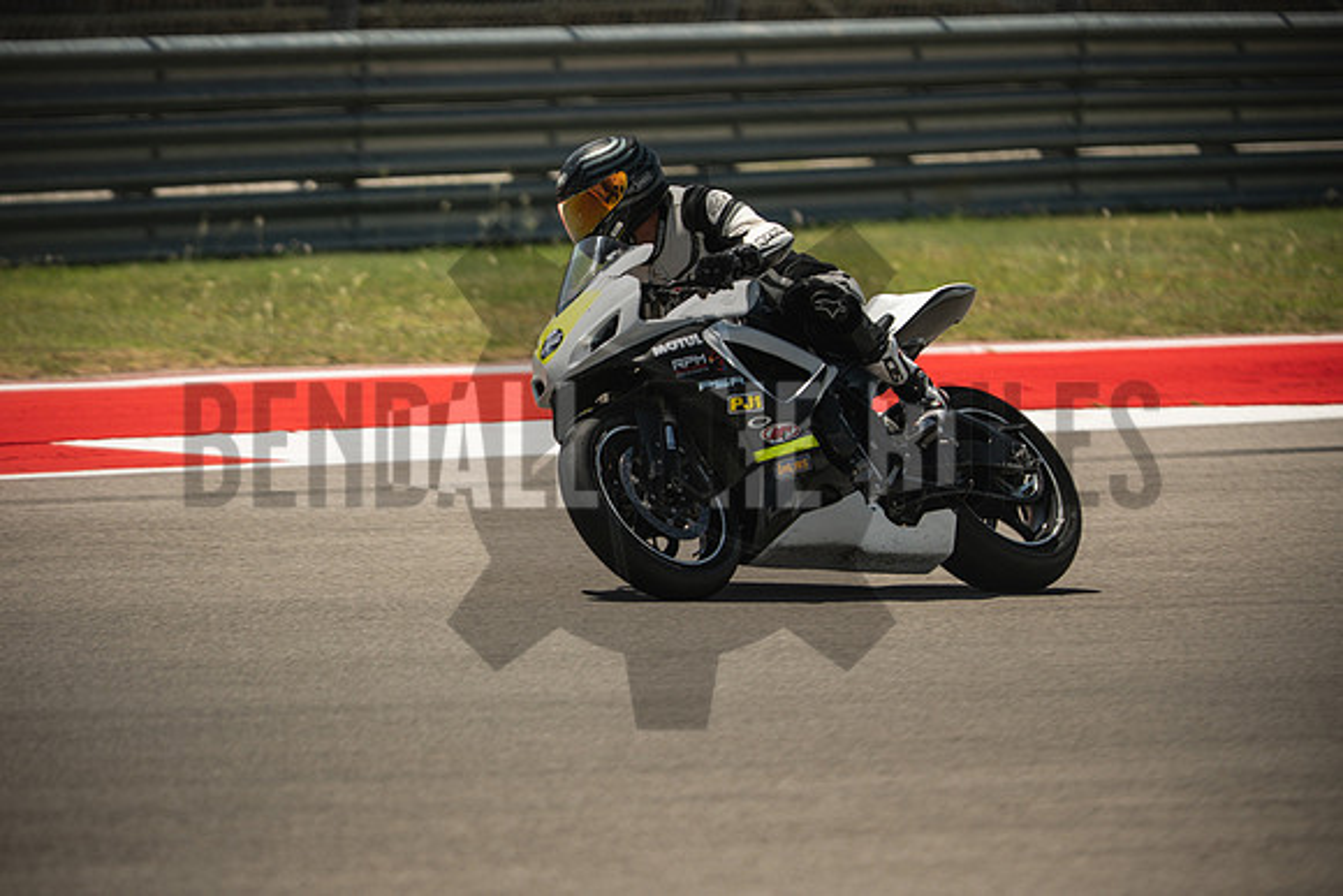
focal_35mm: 420
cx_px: 672
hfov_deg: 4.9
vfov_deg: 3.3
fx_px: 15671
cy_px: 448
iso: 320
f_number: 2.8
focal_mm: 280
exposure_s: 1/2500
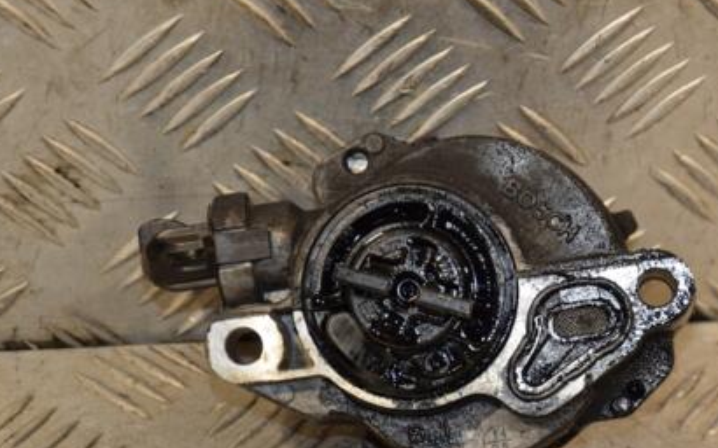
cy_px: 301
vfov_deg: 7.8
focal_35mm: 168
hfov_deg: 12.5
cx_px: 513
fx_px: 3282
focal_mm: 75
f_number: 5.3
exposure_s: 1/125
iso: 800
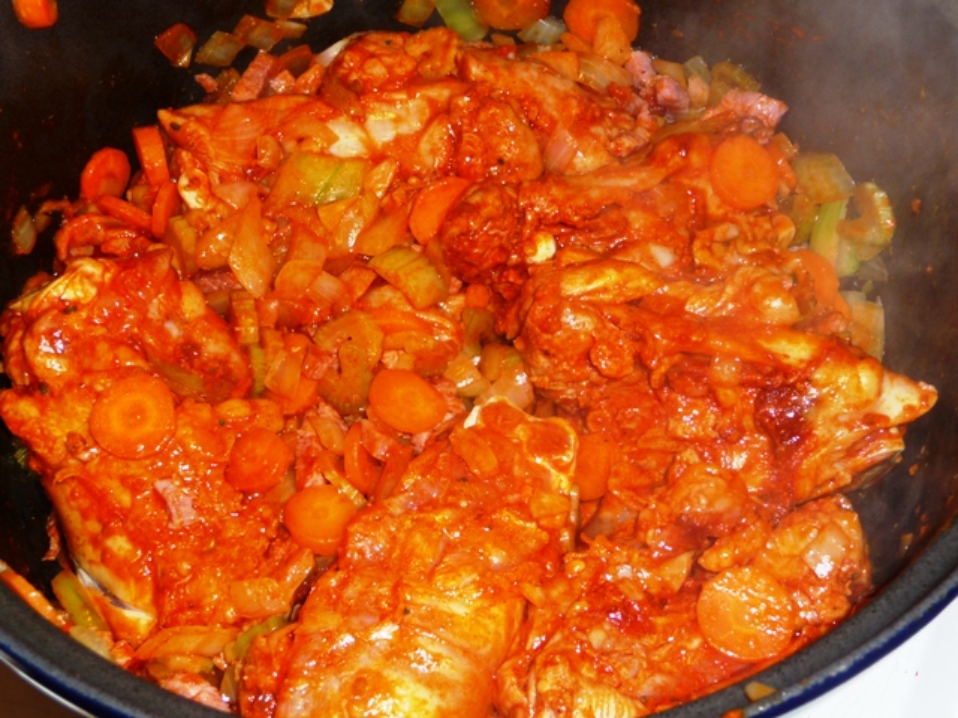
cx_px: 479
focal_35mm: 67
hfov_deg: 29.0
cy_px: 359
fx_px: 1854
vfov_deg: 21.9
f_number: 4.5
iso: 100
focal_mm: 11.3
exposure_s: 1/30
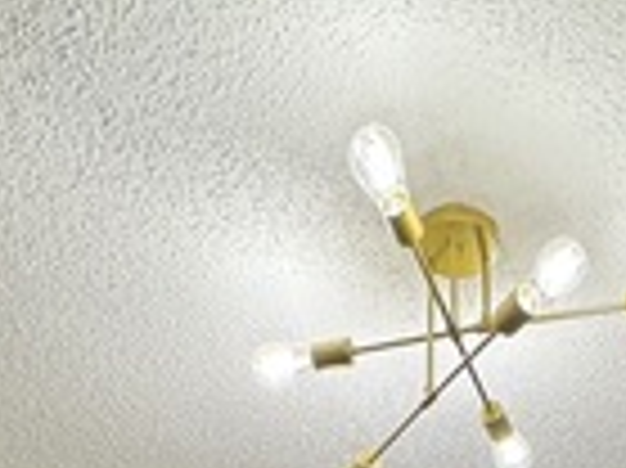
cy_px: 1048
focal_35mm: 67
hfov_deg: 28.7
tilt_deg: -1.5
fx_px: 1211
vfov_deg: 15.3
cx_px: 453
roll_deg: +0.0
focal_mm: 2.22
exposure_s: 1/120
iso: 160
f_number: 2.2
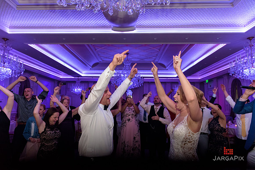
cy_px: 85
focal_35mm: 24
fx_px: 170
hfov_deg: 73.7
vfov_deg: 53.2
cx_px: 128
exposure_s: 1/125
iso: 3200
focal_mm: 24
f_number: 3.2
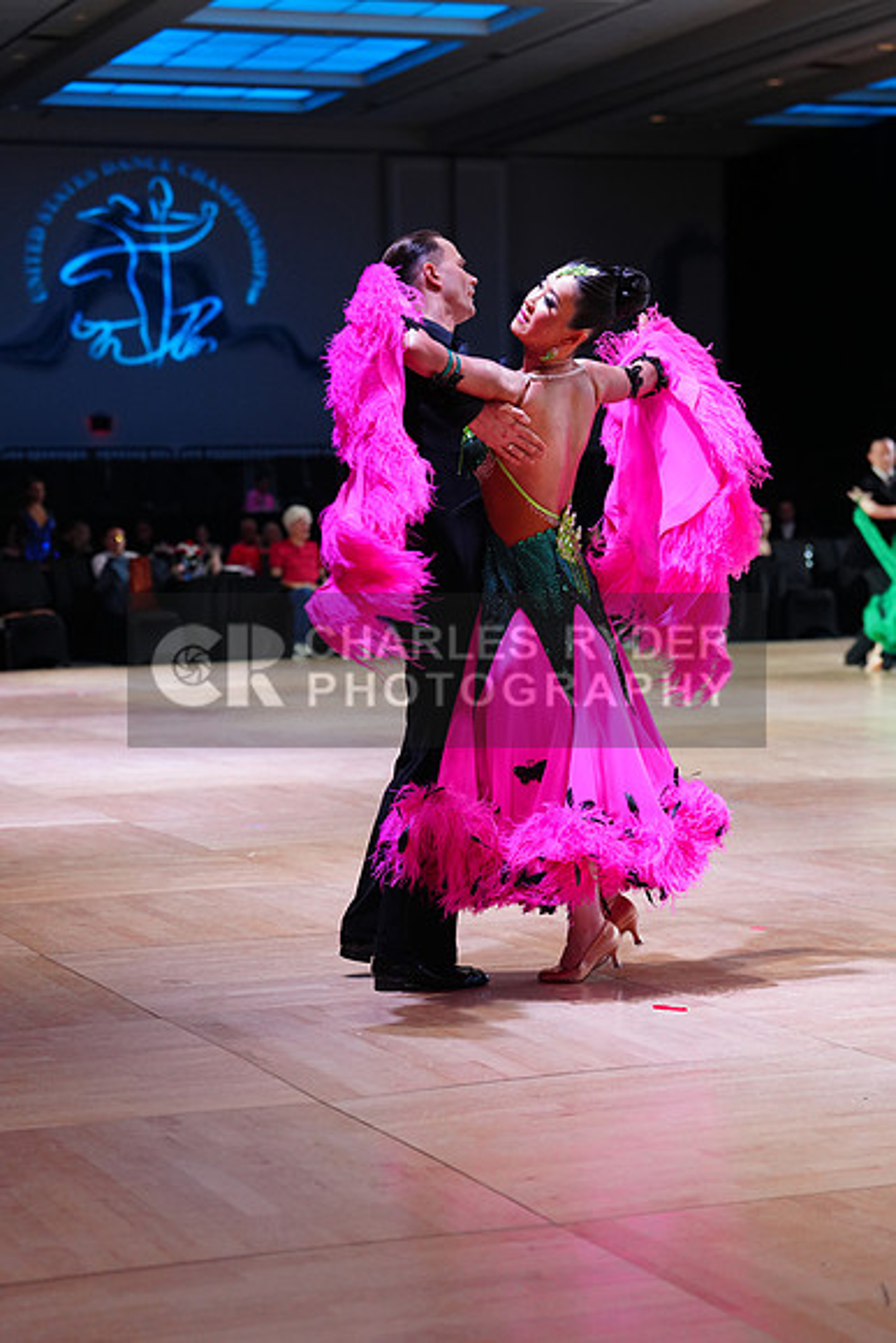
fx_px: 2947
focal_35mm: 79
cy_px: 672
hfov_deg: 17.3
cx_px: 448
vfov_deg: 25.7
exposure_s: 1/200
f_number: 3.5
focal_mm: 79
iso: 1600
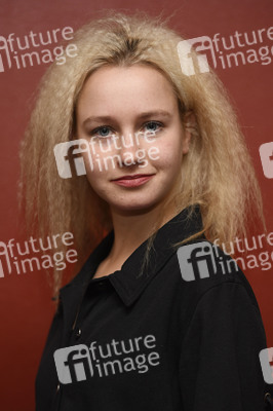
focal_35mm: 165
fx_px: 1880
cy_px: 206
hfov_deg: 8.3
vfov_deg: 12.5
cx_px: 136
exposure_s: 1/400
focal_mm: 165
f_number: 3.5
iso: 800
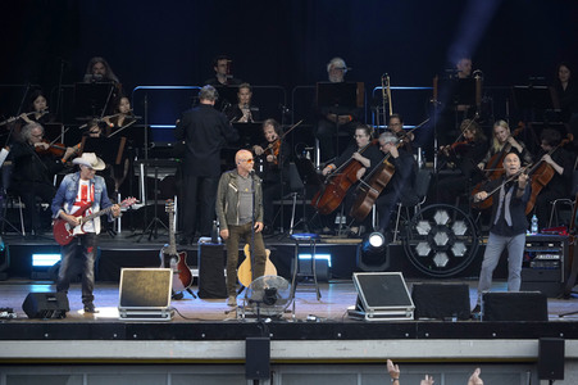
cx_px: 289
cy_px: 192
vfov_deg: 3.5
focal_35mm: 397
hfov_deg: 5.2
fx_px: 6369
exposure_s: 1/500
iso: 2500
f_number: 6.3
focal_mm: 397
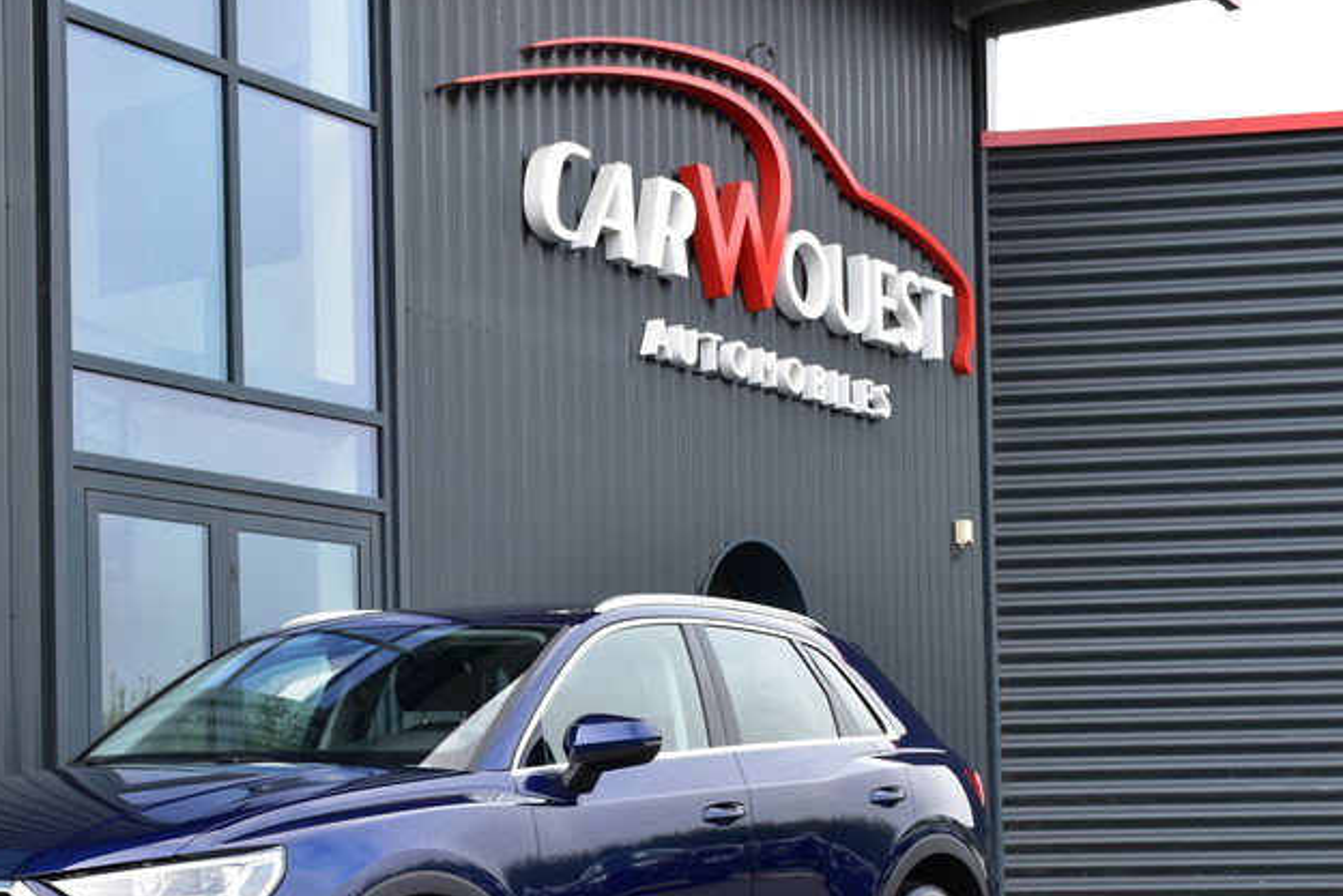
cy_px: 706
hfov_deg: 30.9
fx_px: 2418
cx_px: 477
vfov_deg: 20.8
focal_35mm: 65
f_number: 8
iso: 400
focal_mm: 27
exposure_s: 1/80
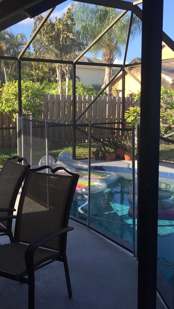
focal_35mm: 43
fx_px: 352
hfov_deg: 27.7
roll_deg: +1.0
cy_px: 156
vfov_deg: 47.3
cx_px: 89
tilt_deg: -8.7
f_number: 2.2
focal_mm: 4.15
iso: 32
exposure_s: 1/359
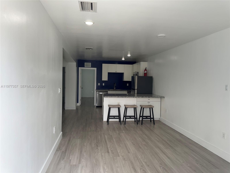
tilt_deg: -3.4
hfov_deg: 71.6
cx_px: 115
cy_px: 86
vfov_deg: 56.8
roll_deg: -1.5
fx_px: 159
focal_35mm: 24
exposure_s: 1/325
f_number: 1.78
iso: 80
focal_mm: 6.76
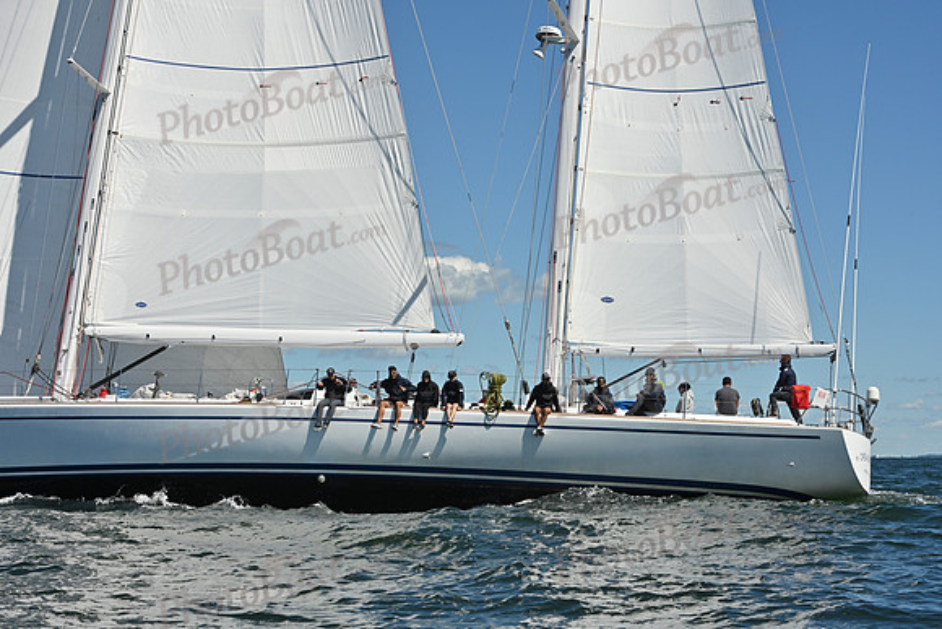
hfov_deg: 28.8
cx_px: 471
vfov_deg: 19.5
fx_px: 1832
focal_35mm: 70
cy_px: 314
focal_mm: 70
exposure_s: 1/800
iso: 320
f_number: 14
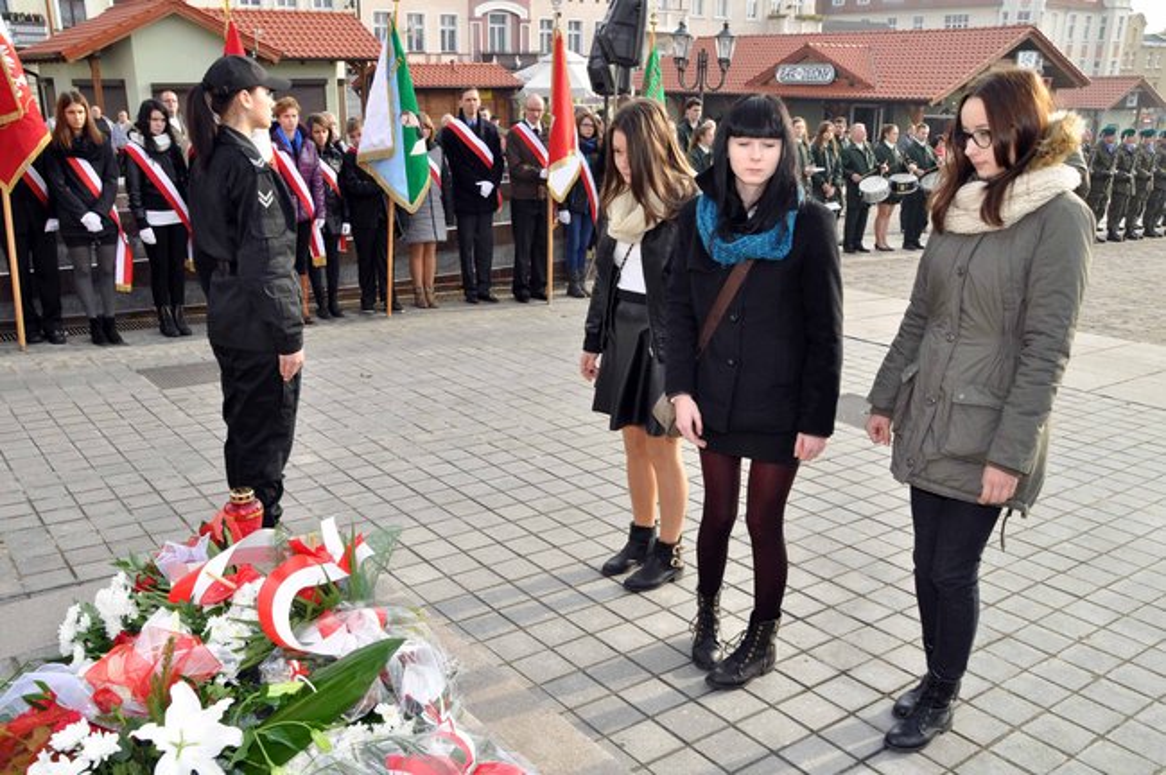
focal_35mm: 33
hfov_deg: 57.3
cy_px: 388
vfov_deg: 39.9
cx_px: 583
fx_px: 1068
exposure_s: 1/200
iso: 500
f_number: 13
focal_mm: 22
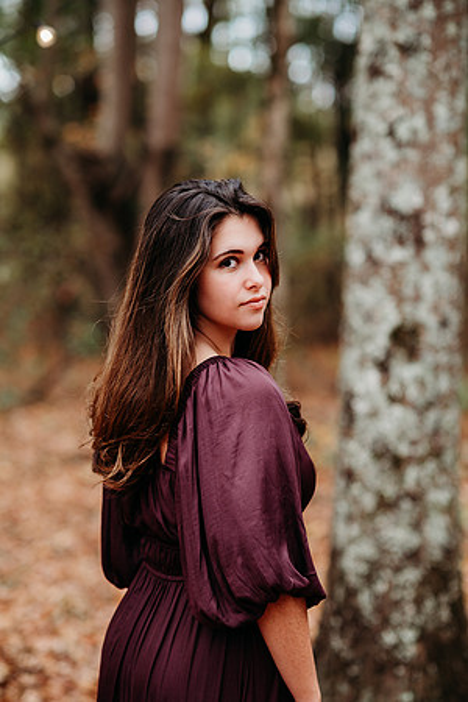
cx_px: 234
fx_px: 1657
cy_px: 351
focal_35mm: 85
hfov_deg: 16.1
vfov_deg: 23.9
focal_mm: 85
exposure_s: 1/500
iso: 250
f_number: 2.2
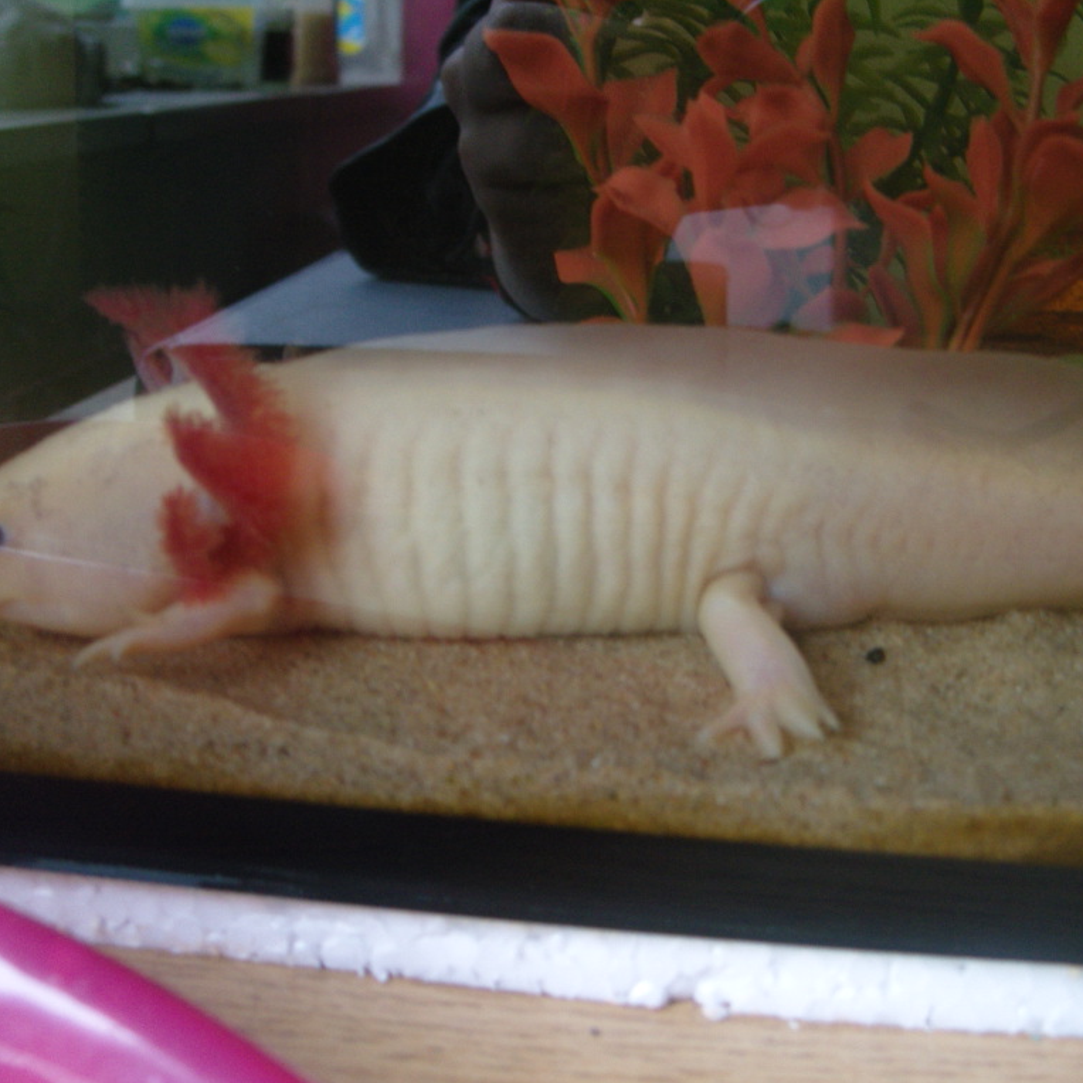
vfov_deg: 37.6
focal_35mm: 45
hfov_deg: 37.5
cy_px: 542
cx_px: 627
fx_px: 1593
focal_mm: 7.8
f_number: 2.8
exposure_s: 1/40
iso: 125
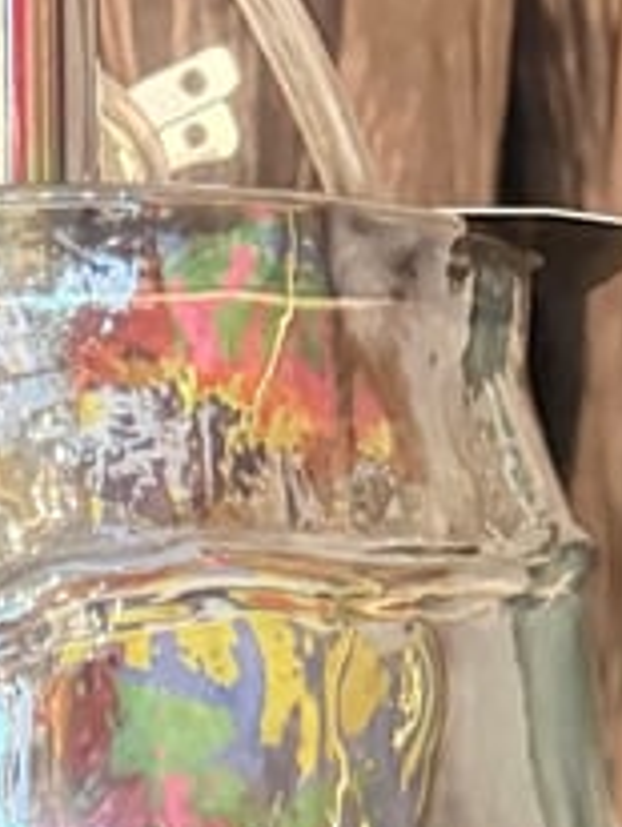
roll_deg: +1.7
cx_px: 36
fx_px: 2845
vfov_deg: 13.0
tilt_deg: -21.9
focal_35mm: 119
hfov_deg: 12.4
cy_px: 1913
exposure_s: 1/40
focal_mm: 6.76
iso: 800
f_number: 1.78
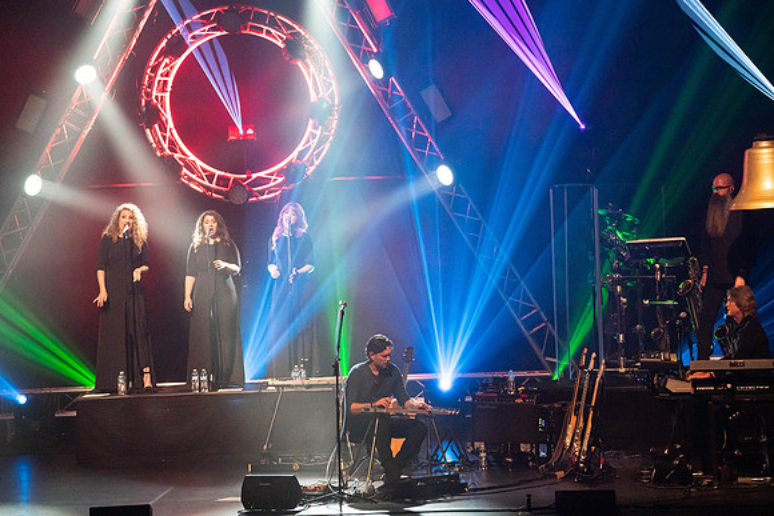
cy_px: 258
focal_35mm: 191
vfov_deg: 7.2
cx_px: 387
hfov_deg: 10.8
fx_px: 4109
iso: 8000
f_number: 5.6
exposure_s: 1/250
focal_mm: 187
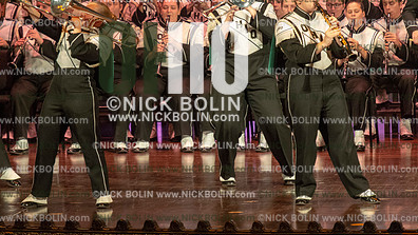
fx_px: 3914
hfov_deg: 6.1
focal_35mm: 353
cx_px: 173
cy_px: 72
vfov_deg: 3.4
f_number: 5.6
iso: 8000
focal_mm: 230
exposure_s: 1/200
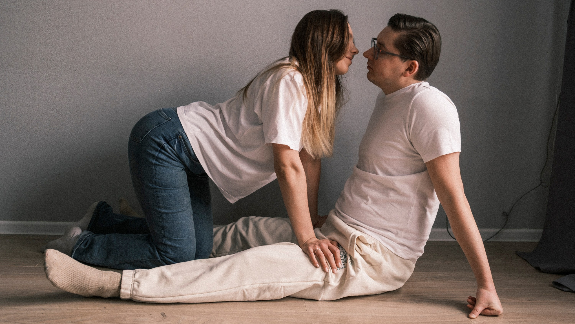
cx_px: 287
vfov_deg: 31.1
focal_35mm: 38
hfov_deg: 52.7
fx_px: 580
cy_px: 143
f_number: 3.2
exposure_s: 1/125
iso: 500
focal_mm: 24.3
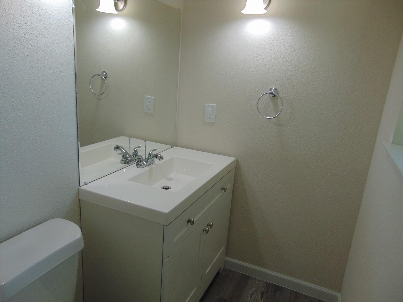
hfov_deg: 69.4
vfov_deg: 54.9
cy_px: 151
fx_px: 291
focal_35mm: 25
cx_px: 202
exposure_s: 1/80
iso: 80
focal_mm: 4.5
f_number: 3
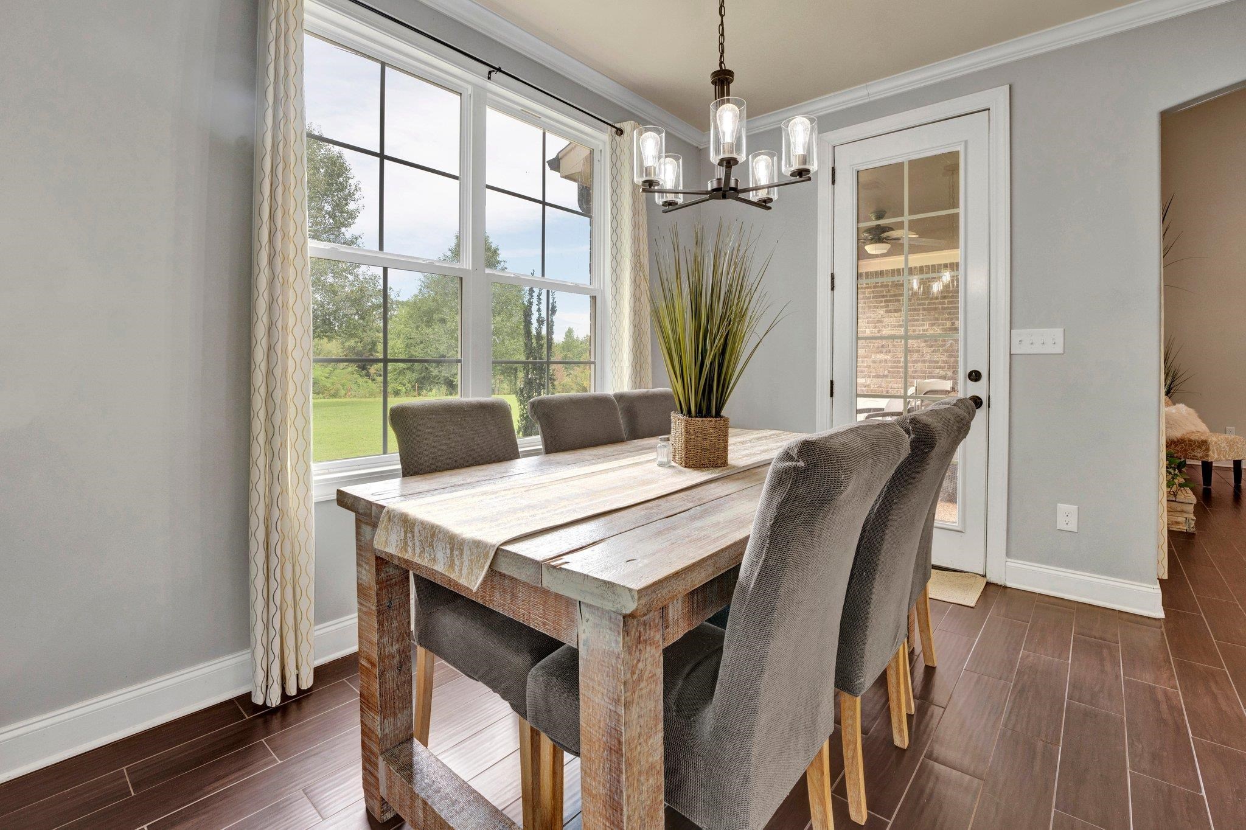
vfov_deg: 76.5
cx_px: 623
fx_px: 526
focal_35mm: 15
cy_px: 415
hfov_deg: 99.7
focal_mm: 15.2
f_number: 8
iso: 1000
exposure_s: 1/80
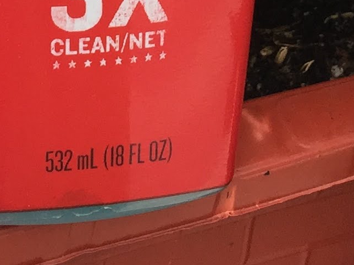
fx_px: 1503
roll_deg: -4.1
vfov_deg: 9.0
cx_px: 207
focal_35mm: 147
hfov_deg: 13.4
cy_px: -397
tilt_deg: -23.0
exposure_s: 1/590
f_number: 2.2
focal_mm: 4.15
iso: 32
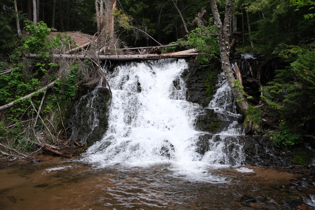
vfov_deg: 33.4
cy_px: 105
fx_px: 350
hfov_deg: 48.5
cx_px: 158
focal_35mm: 40
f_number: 5.6
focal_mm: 26.6
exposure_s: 1/180
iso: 160
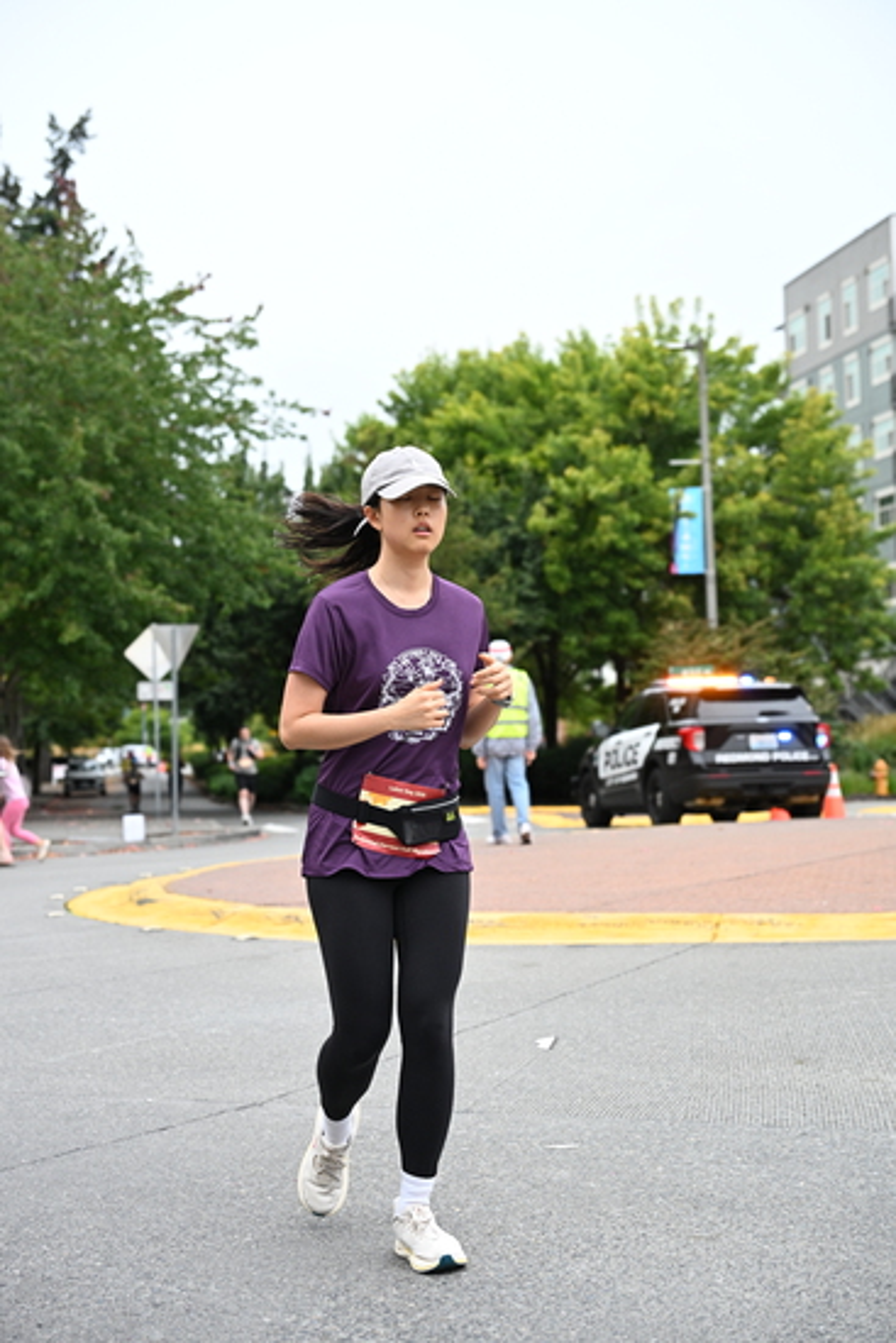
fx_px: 2238
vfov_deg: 33.4
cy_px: 672
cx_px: 448
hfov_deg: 22.6
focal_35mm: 60
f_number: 4
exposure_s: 1/640
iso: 1600
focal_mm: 60
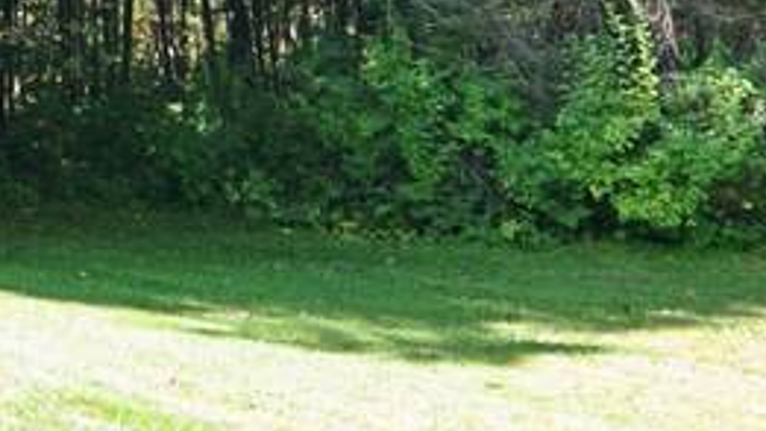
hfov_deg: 26.6
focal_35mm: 77
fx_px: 1564
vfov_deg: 15.2
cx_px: 85
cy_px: -76
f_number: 5.6
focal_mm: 10
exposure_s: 1/125
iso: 200
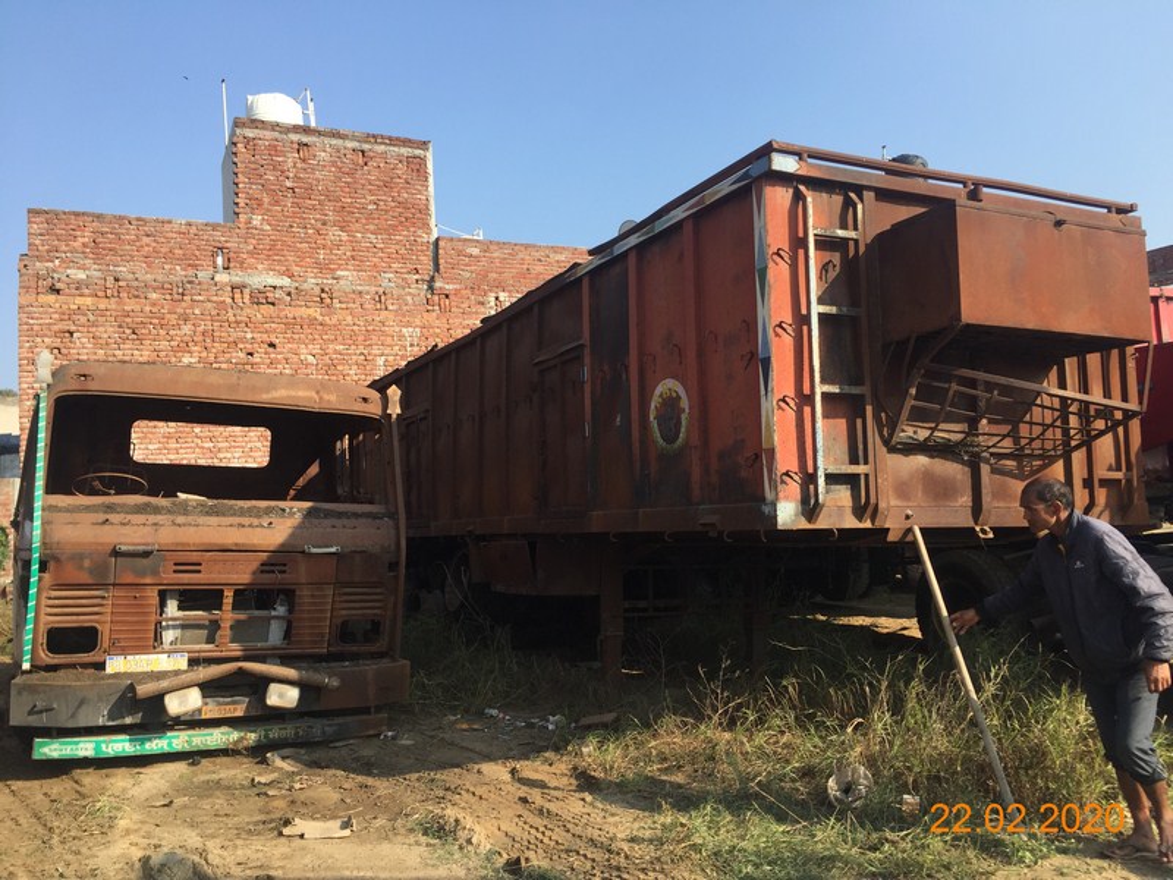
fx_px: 983
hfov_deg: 61.7
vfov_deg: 48.2
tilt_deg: +4.0
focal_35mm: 29
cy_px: 440
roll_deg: +0.2
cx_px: 586
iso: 32
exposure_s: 1/1163
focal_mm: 4.15
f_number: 2.2
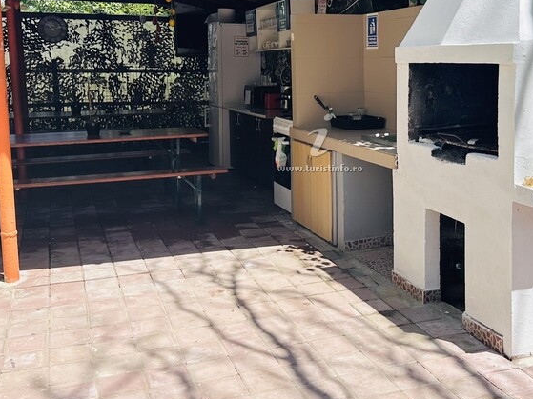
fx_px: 677
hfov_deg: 42.8
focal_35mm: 44
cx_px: 309
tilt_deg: -6.0
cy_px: 130
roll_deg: +1.6
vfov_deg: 32.6
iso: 80
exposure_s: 1/2967
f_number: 1.78
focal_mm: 6.86
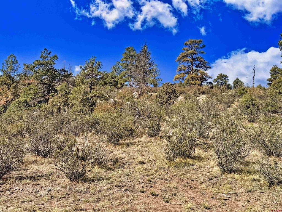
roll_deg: -0.8
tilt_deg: +10.9
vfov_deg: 41.8
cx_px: 141
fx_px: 277
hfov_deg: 54.0
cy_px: 106
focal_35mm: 34
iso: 80
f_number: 1.78
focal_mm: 6.76
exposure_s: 1/3145
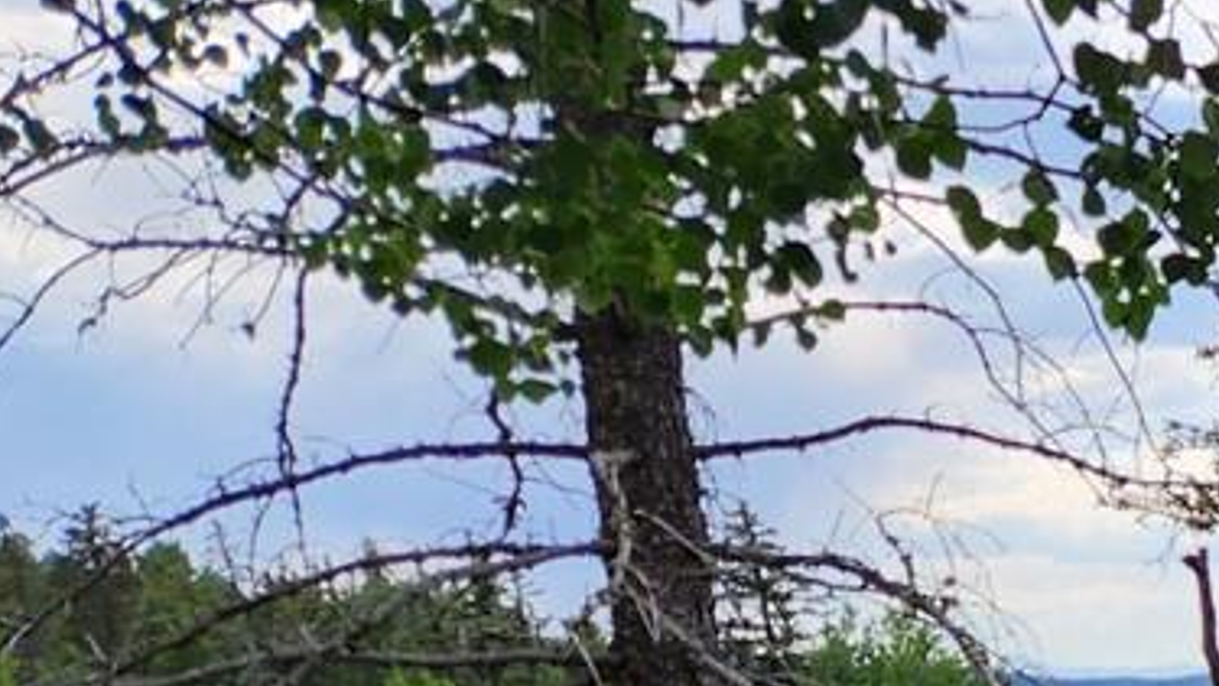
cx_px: 2536
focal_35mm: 107
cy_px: 1473
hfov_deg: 15.4
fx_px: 3459
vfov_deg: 10.2
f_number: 1.8
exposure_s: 1/841
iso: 20
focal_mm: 5.4
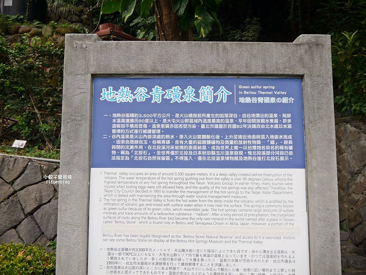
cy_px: 138
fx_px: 296
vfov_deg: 49.8
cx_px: 183
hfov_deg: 63.4
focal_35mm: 28
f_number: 4
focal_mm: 14
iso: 200
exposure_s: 1/500
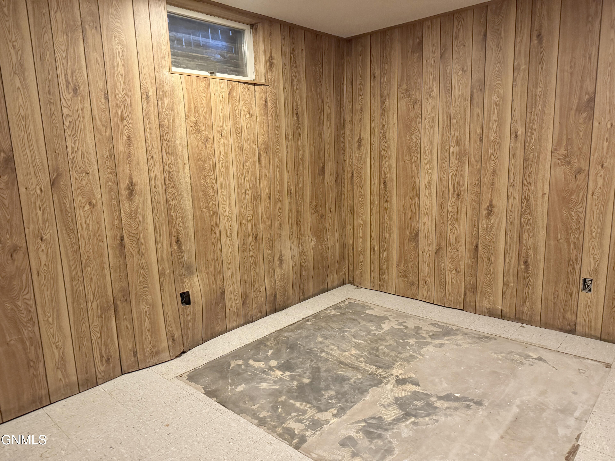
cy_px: 230
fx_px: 426
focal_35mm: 24
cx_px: 308
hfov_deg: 71.6
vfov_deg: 56.8
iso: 1000
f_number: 1.78
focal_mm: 6.76
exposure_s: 1/40
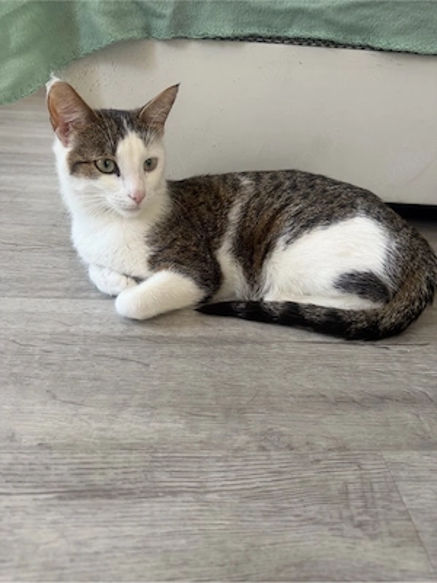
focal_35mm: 24
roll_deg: -3.1
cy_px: 292
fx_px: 404
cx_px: 218
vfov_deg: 71.6
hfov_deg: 56.8
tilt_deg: -30.4
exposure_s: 1/74
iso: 200
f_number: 1.78
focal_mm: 6.76
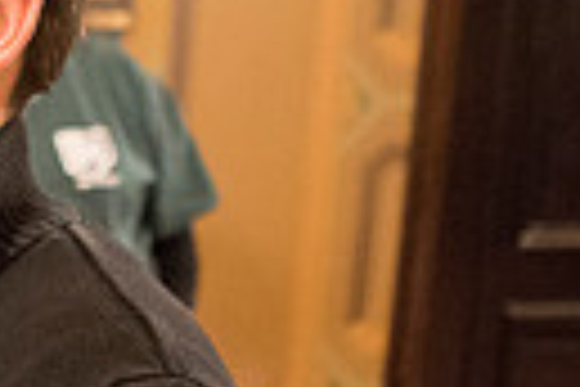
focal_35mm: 108
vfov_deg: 12.7
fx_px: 1740
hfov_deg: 14.8
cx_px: -652
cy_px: 155
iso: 4000
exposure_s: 1/60
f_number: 2.8
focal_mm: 24
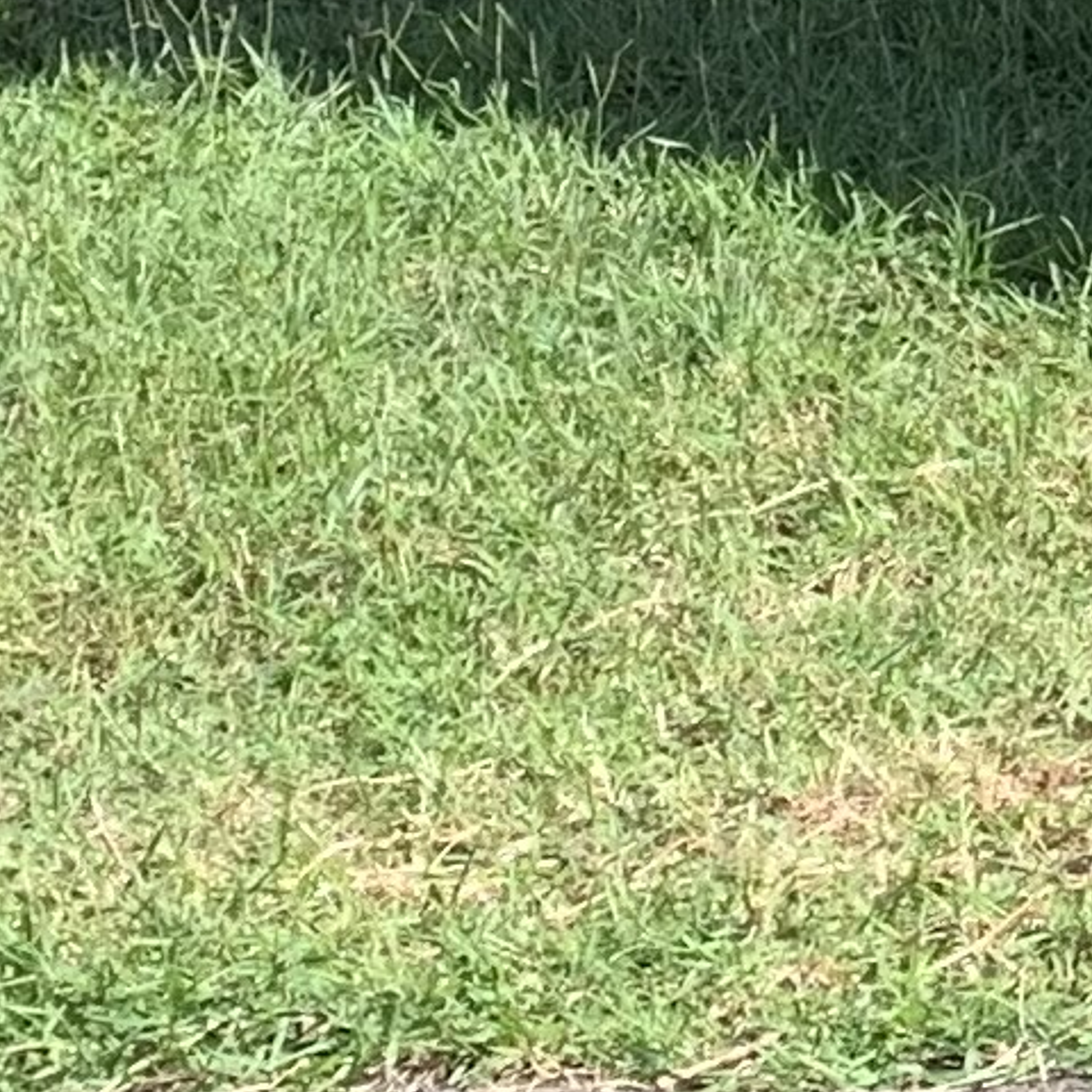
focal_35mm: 193
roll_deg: +2.0
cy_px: -762
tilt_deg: -3.9
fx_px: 6888
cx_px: 2530
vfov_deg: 8.8
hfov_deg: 8.4
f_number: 1.8
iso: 25
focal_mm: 4.25
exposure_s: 1/842
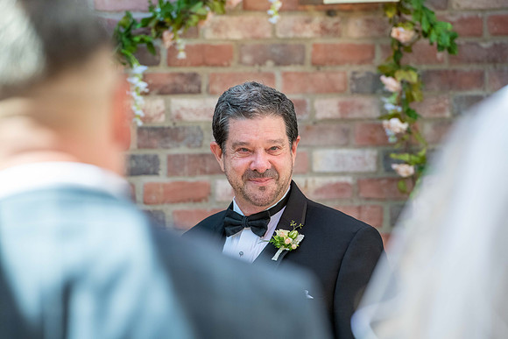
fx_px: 2823
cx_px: 254
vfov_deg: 6.9
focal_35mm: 200
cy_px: 170
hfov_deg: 10.3
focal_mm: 200
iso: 640
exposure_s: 1/800
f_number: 4.5
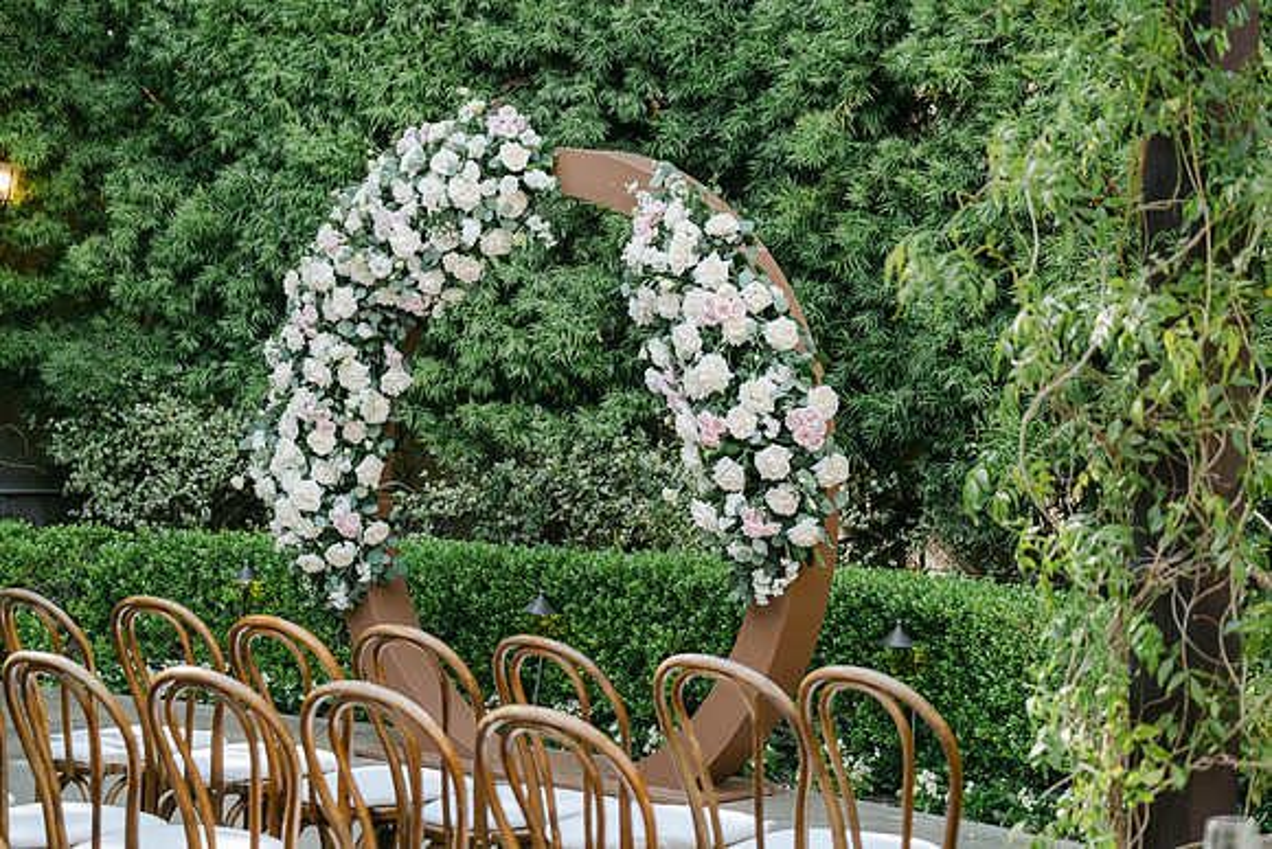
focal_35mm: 78
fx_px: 2757
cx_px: 636
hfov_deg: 26.0
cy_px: 424
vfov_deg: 17.5
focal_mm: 52
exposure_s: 1/320
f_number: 2.8
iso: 320
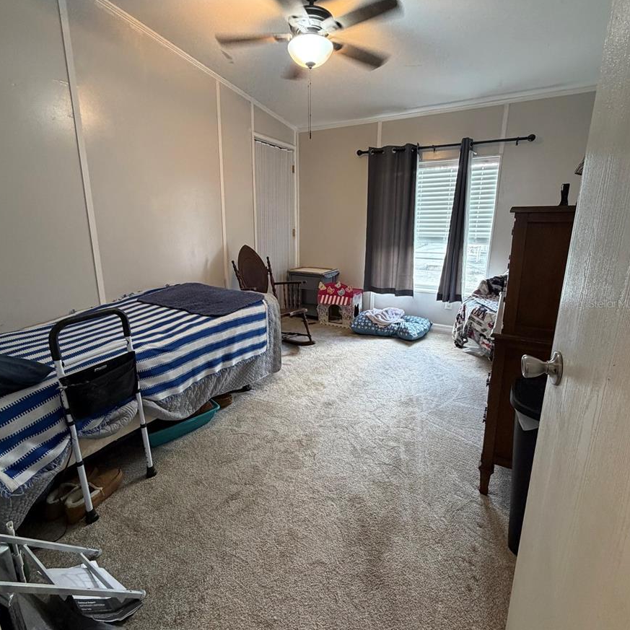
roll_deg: -0.1
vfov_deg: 83.9
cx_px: 315
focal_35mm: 17
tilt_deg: -13.3
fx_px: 350
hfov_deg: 84.0
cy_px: 303
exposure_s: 1/60
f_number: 2.2
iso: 320
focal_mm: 2.22
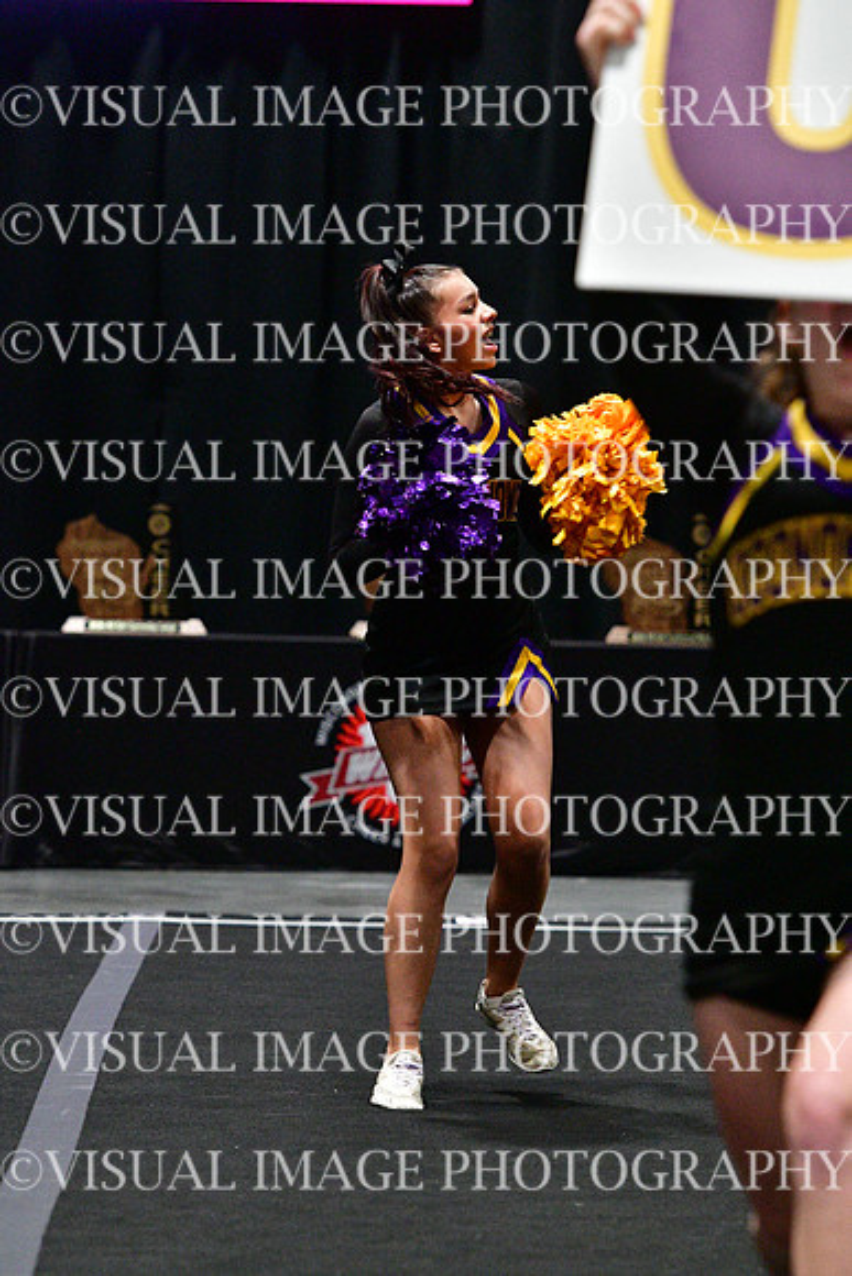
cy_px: 638
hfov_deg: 6.5
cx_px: 426
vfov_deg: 9.8
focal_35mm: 210
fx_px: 7450
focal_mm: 140
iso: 5000
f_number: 4
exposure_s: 1/400
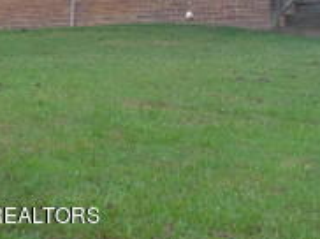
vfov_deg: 8.8
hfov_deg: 12.2
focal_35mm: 162
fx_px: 1496
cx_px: 179
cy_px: -170
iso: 160
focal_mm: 8.2
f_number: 3.8
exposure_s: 1/30
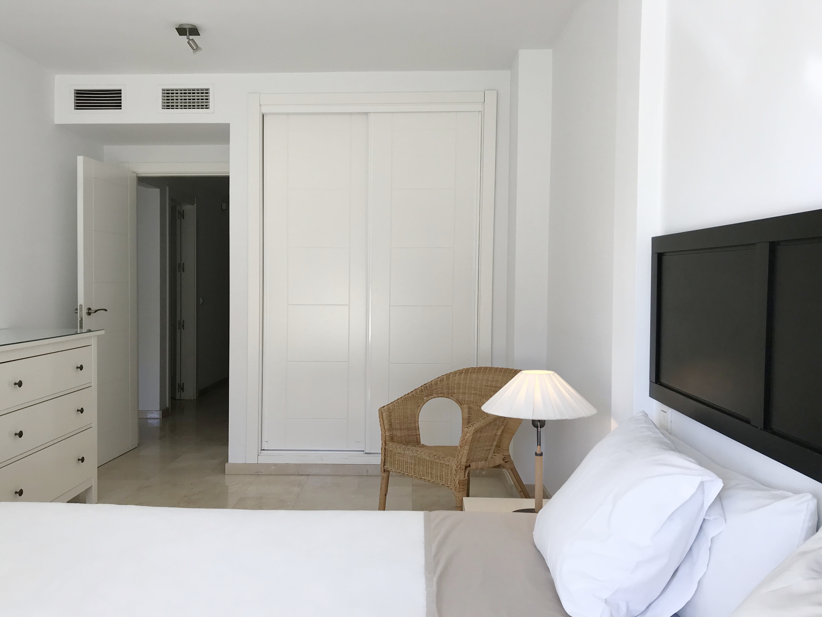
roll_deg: -0.4
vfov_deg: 49.7
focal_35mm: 28
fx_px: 665
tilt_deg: -1.5
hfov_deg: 63.4
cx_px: 411
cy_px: 308
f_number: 1.8
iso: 20
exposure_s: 1/222
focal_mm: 3.99
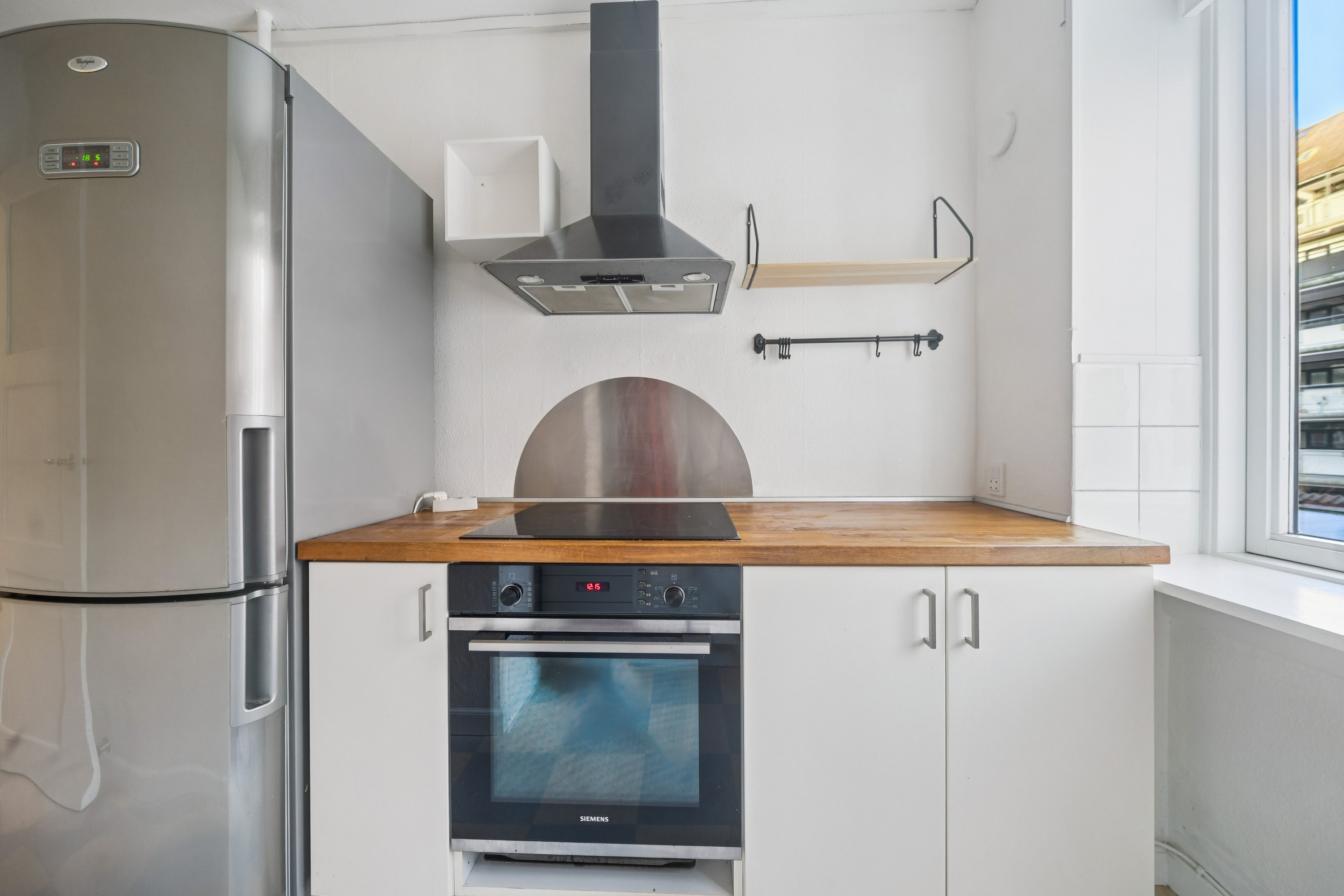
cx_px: 672
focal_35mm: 12
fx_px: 448
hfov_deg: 112.6
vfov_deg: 90.0
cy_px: 448
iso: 320
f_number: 5
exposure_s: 1/10
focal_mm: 12
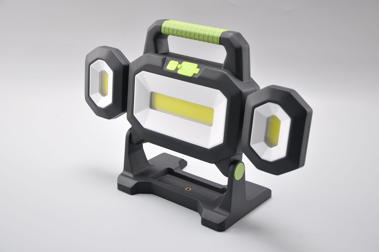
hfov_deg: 35.1
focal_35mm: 57
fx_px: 599
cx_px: 190
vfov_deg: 23.7
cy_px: 126
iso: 200
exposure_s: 1/125
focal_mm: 38
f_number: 4.5
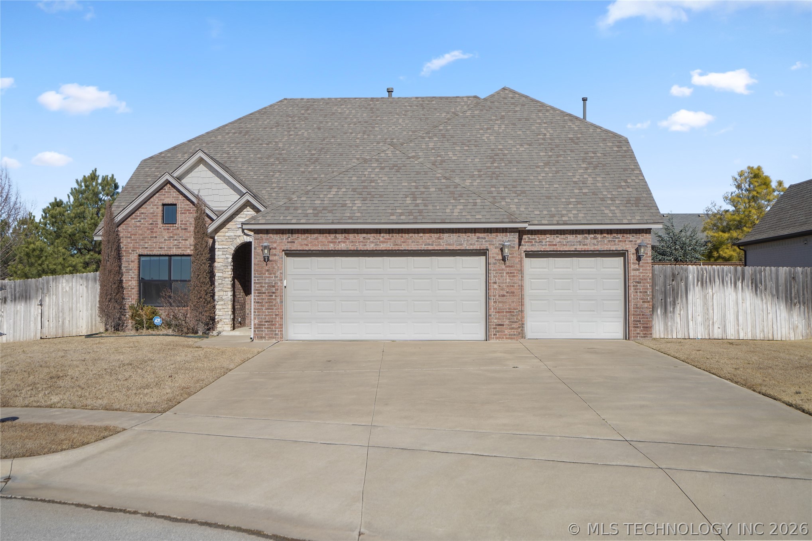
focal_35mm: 35
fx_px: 789
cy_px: 270
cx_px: 406
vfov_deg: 37.8
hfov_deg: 54.4
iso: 320
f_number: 8
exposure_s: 1/400
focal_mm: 35
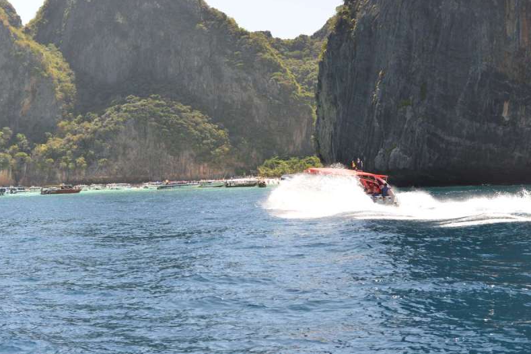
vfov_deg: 19.2
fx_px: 1047
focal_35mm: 71
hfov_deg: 28.5
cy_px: 177
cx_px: 267
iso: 900
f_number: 9
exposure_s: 1/320
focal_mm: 70
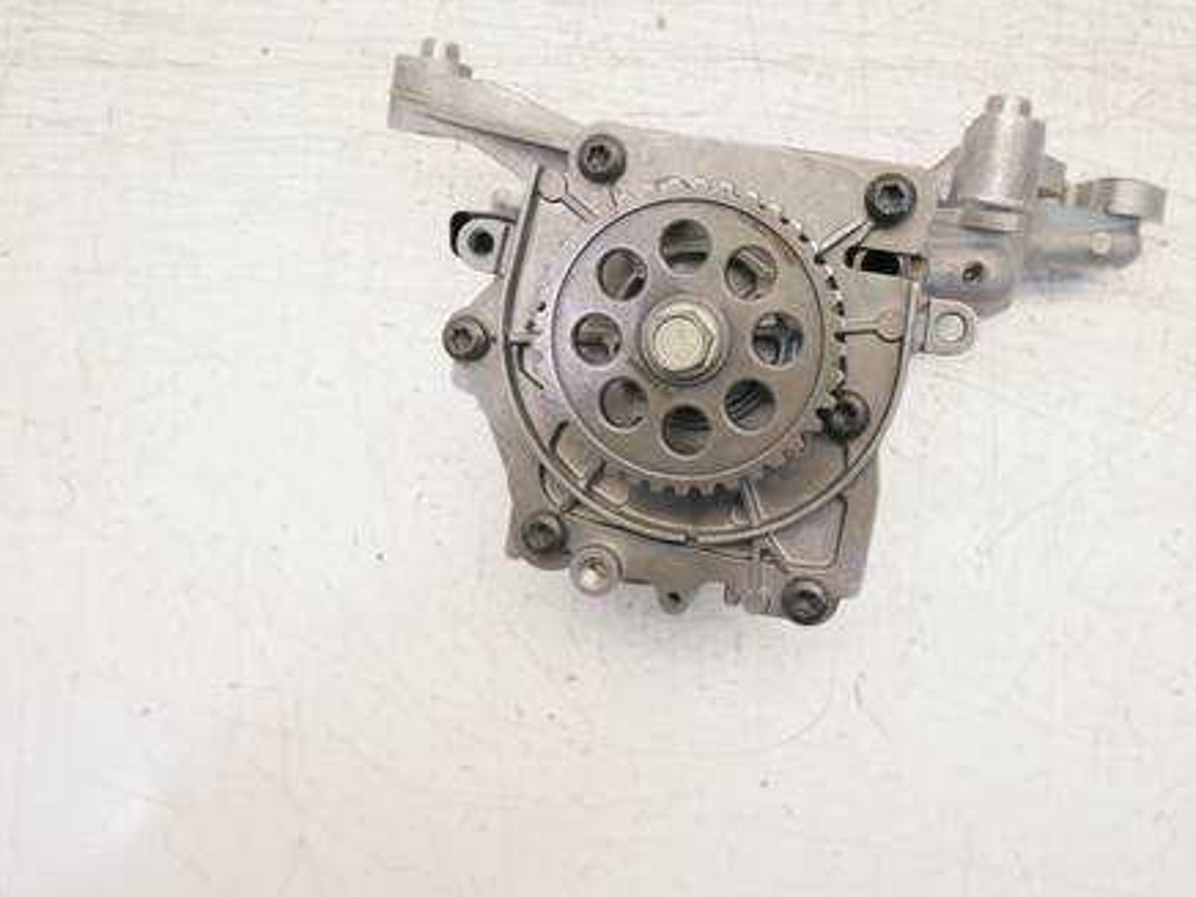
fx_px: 1140
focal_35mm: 33
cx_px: 650
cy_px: 447
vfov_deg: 42.9
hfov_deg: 55.3
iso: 200
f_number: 3.8
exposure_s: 1/80
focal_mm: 15
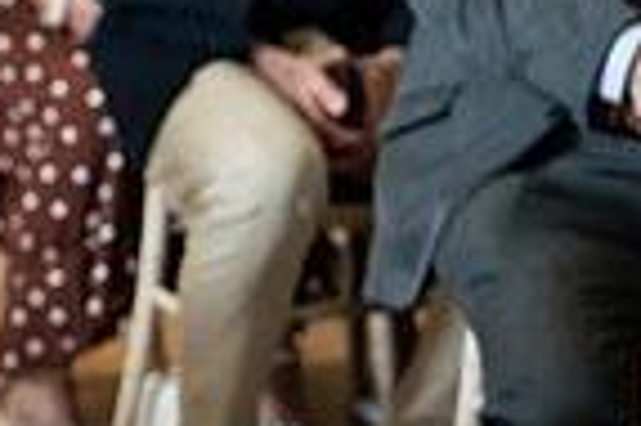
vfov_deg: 5.0
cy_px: 123
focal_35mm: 276
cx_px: -632
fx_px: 4909
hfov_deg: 7.2
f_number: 3.5
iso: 3200
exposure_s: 1/200
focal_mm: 68
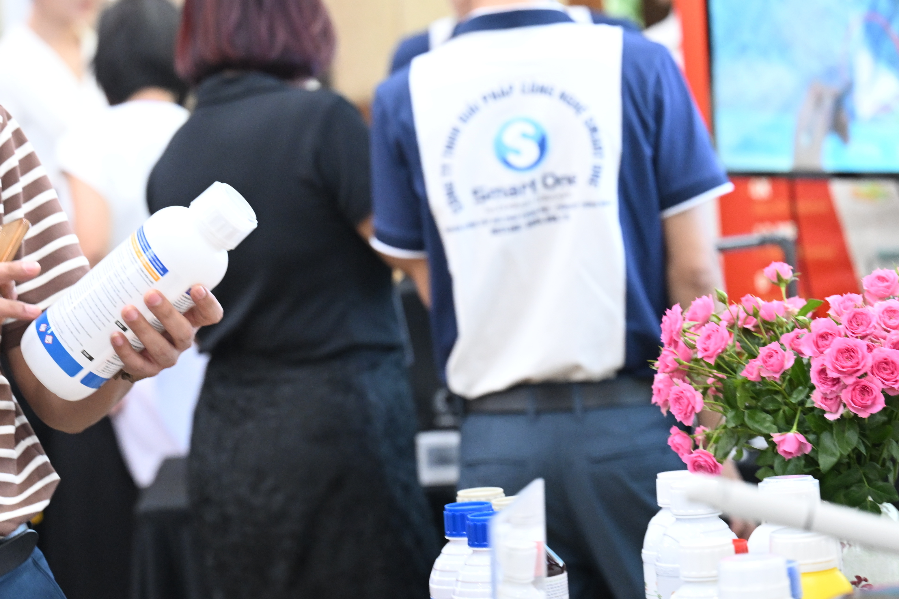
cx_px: 207
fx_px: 4270
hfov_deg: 12.0
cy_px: 174
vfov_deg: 8.0
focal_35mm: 171
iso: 2500
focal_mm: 86
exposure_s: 1/100
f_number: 2.8
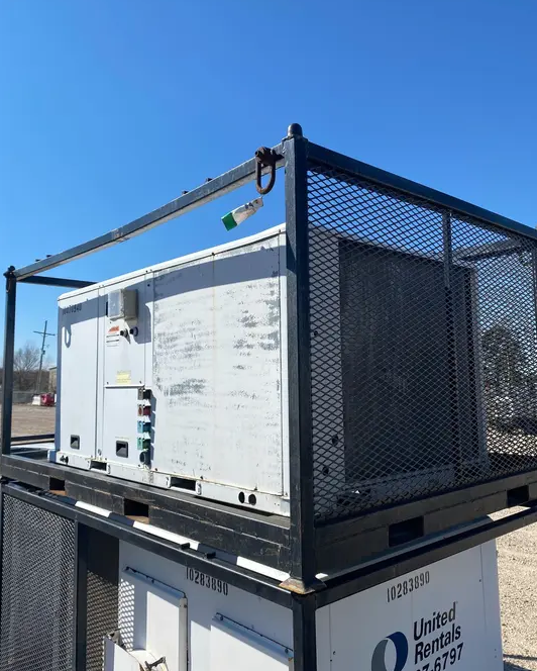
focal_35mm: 28
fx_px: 556
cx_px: 276
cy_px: 324
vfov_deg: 62.2
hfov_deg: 51.6
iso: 32
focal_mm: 4.25
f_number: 1.8
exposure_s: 1/3846
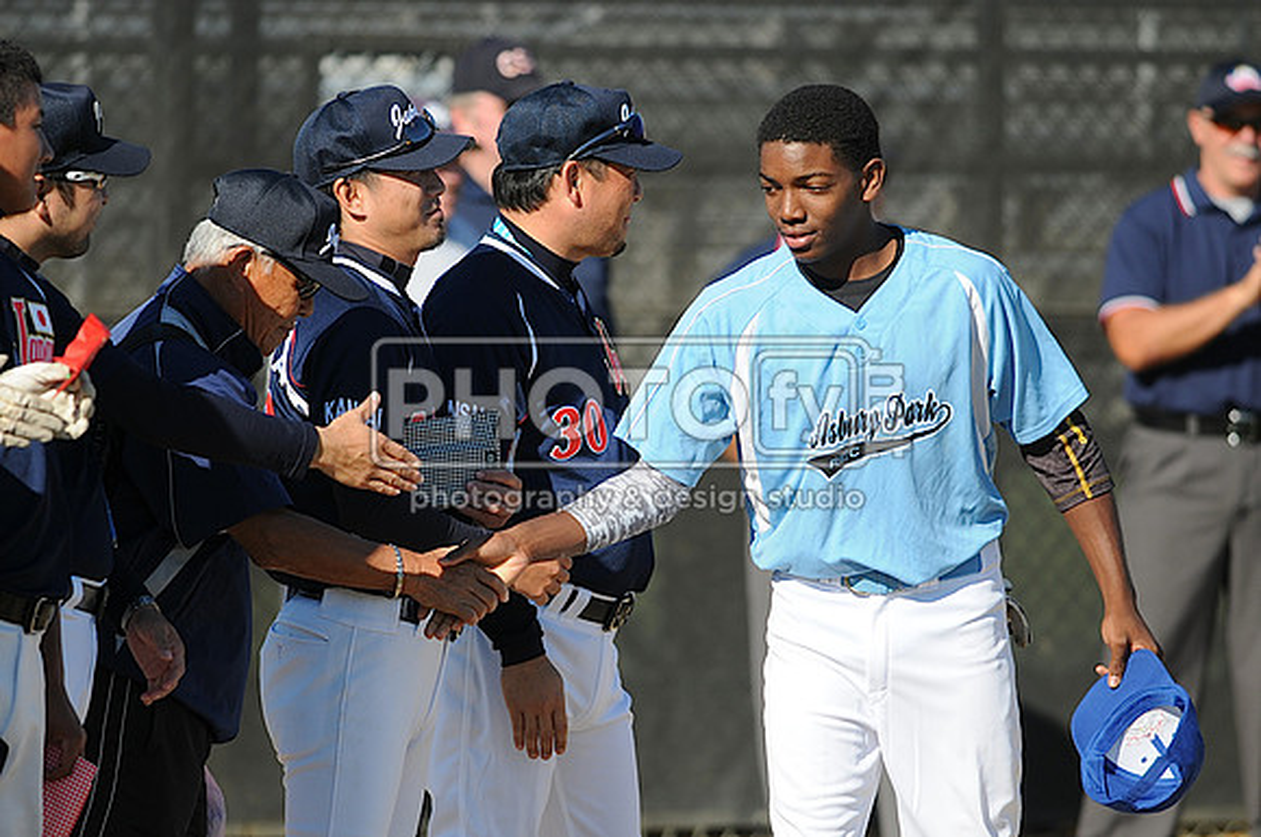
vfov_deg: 3.0
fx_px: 15740
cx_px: 630
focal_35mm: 450
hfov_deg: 4.6
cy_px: 418
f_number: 4
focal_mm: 300
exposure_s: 1/1600
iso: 200
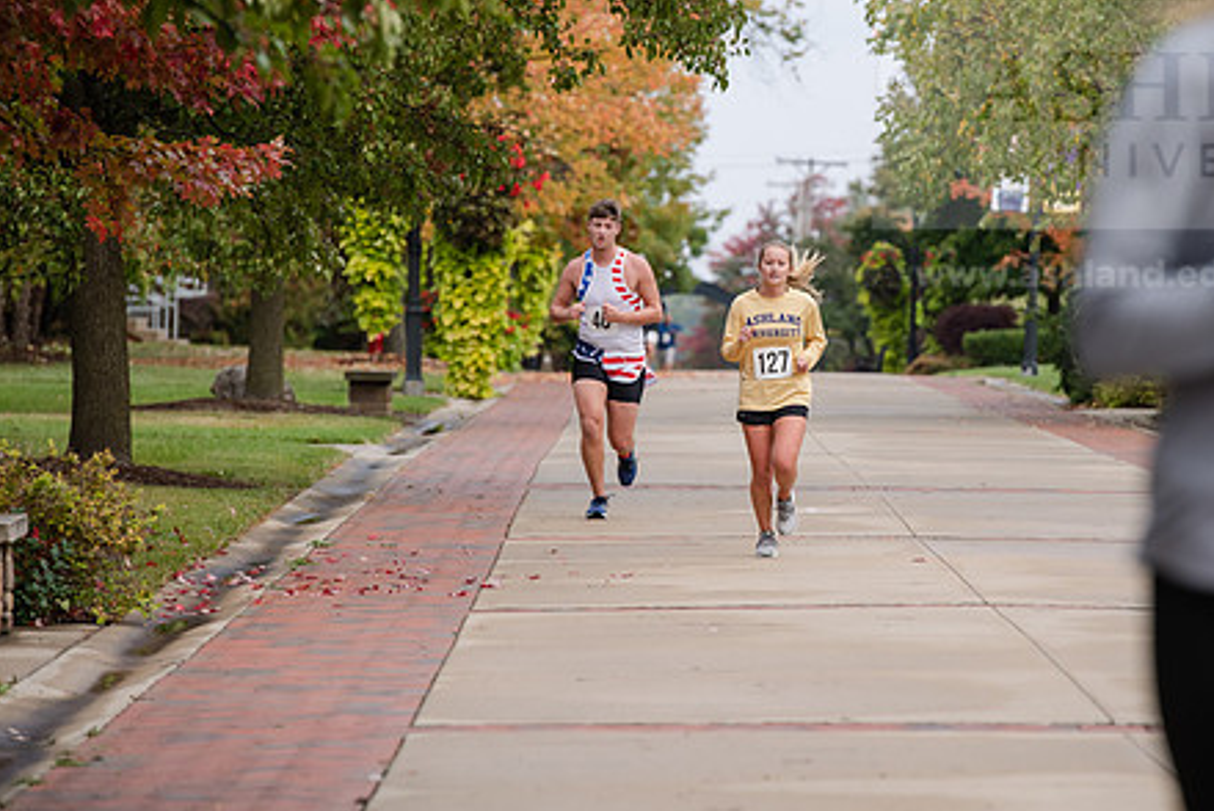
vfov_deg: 5.4
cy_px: 332
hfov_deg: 8.0
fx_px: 8672
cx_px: 789
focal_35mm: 257
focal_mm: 195
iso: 500
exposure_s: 1/500
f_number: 5
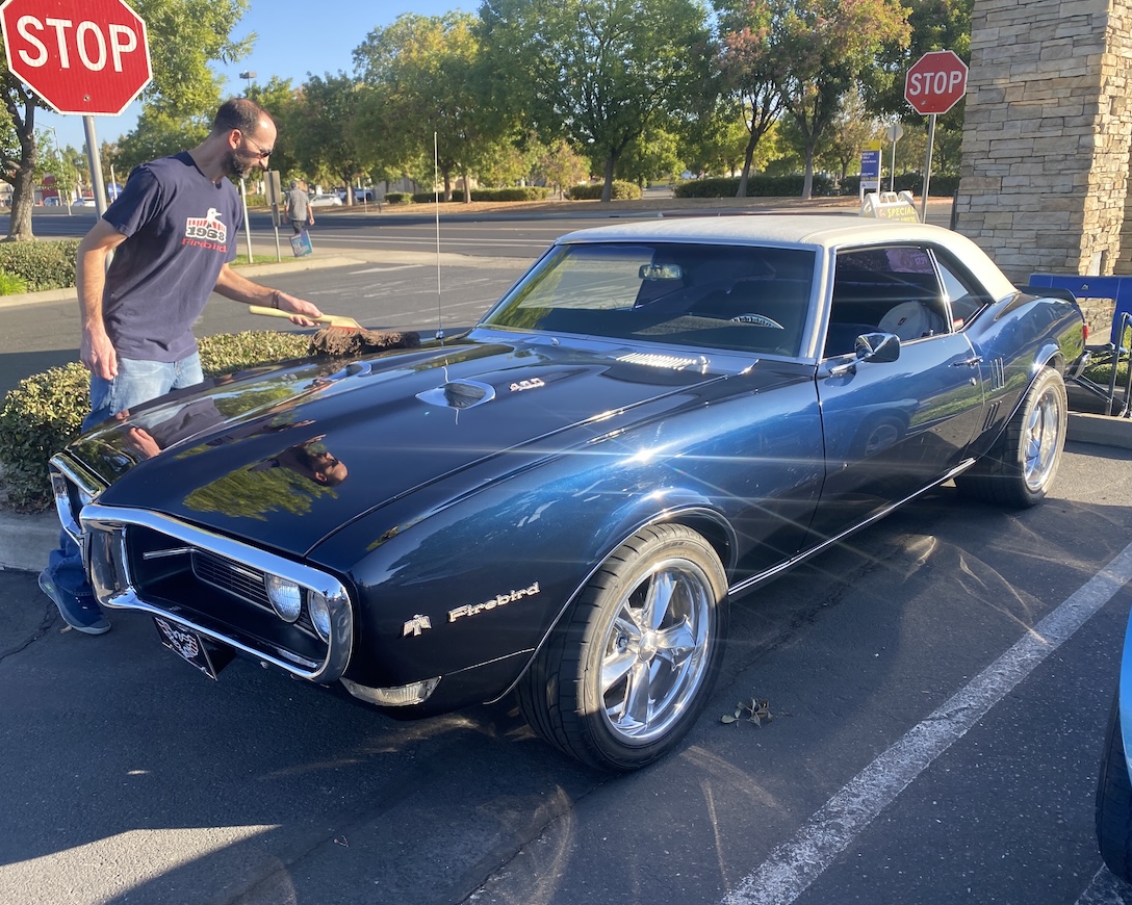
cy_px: 441
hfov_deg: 62.2
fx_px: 938
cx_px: 540
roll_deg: +3.3
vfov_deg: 51.5
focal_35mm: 28
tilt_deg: -15.3
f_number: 1.8
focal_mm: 4.25
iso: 32
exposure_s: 1/456
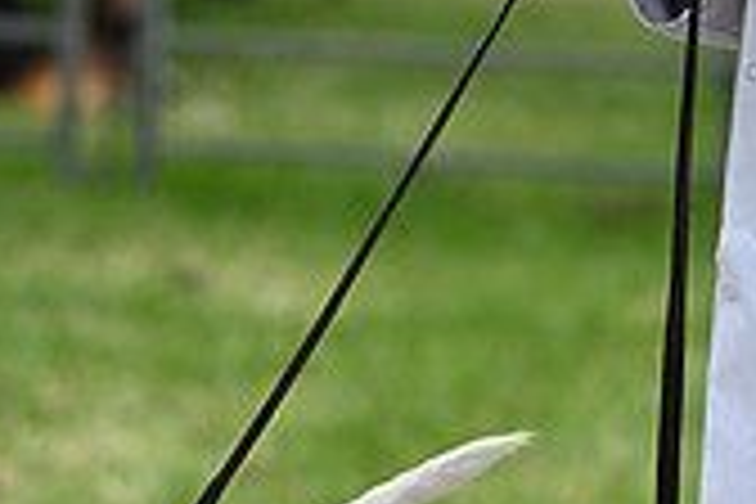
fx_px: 9428
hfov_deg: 4.6
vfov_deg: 3.0
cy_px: 853
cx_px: -405
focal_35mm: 449
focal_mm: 130
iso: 140
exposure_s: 1/1000
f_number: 4.5
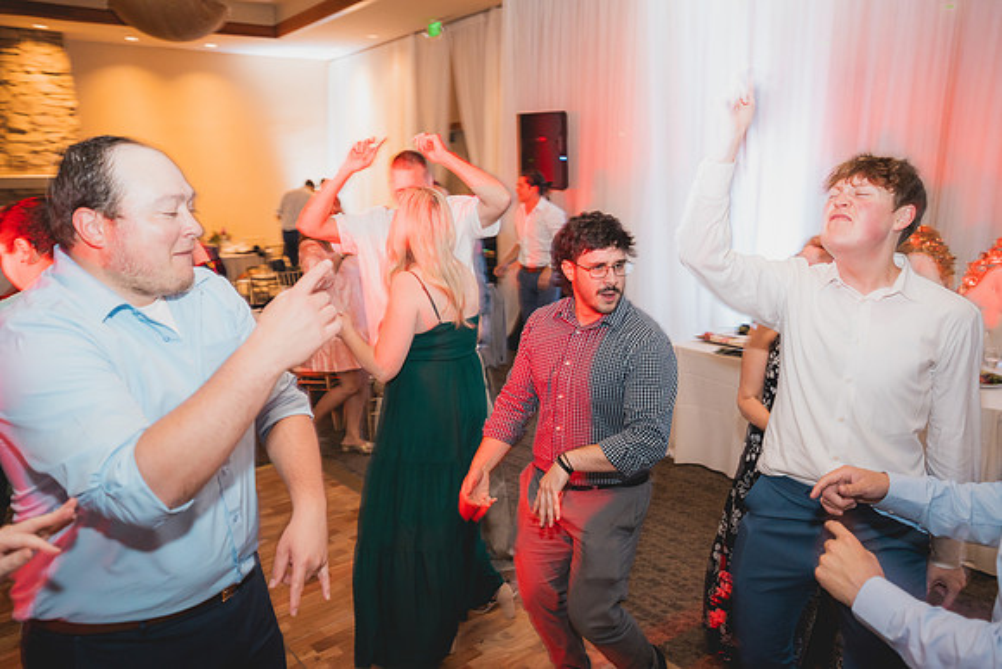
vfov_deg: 46.4
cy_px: 334
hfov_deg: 65.5
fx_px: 779
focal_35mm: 28
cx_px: 501
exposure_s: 1/40
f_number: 2.8
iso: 2500
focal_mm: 28
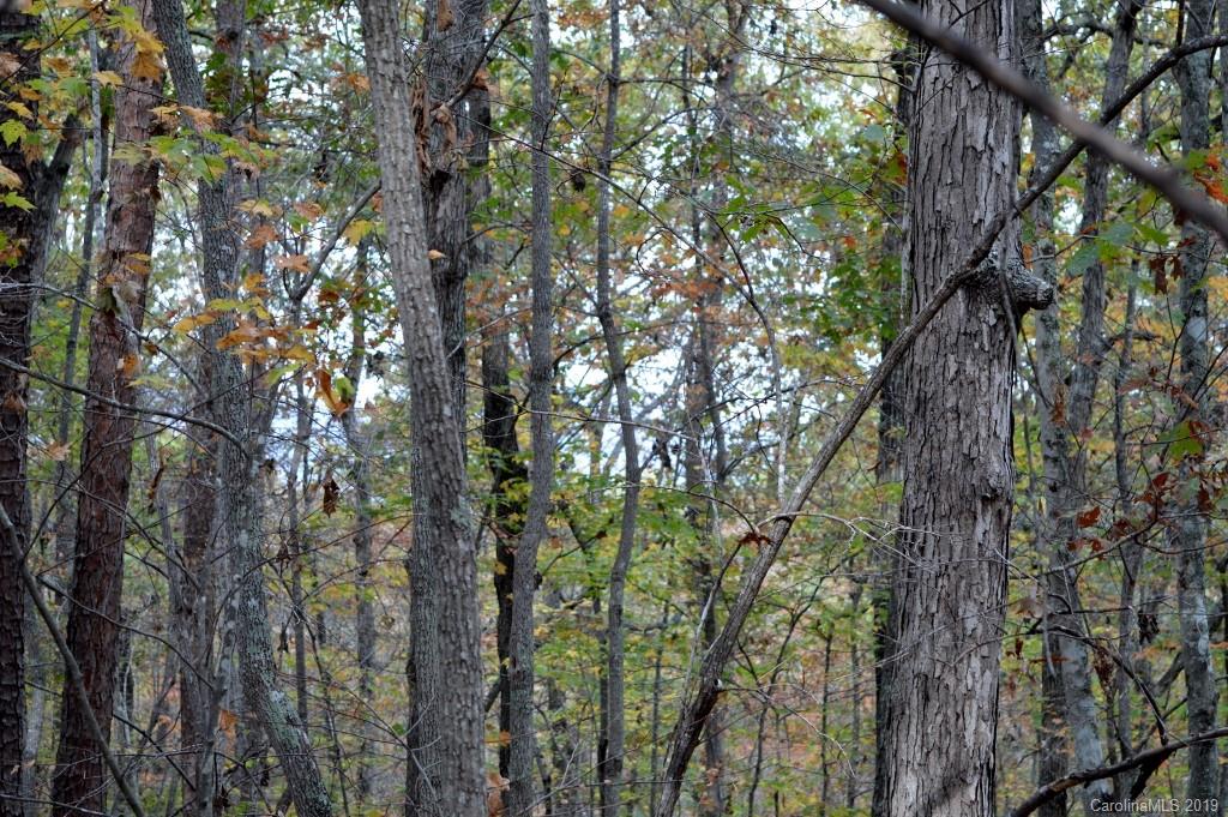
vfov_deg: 16.5
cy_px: 408
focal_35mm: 82
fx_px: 2812
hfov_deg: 24.6
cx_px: 614
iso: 400
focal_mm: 55
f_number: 5.6
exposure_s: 1/125
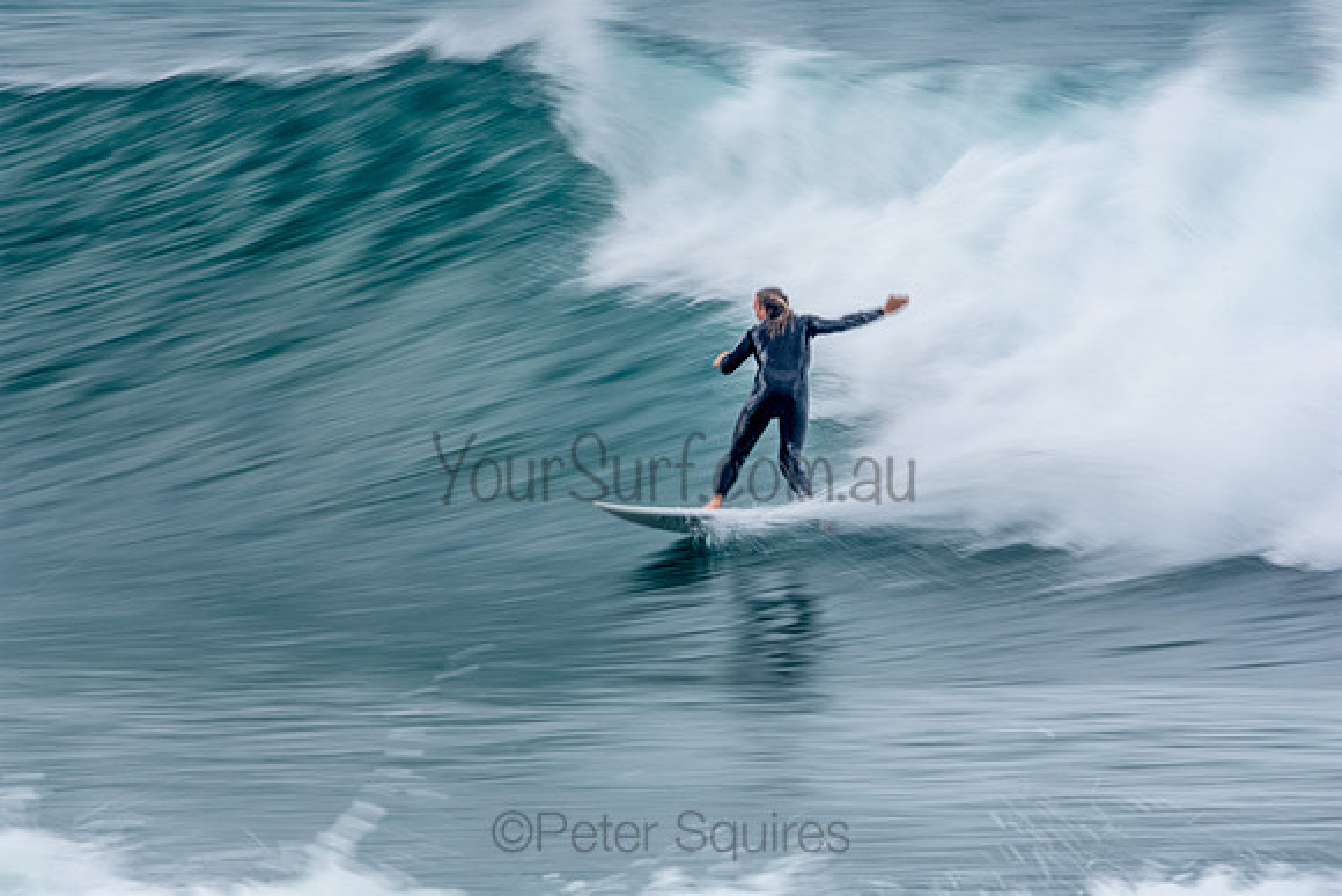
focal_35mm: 720
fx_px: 26845
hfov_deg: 2.9
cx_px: 671
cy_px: 448
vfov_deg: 1.9
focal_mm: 480
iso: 100
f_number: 25
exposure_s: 1/25
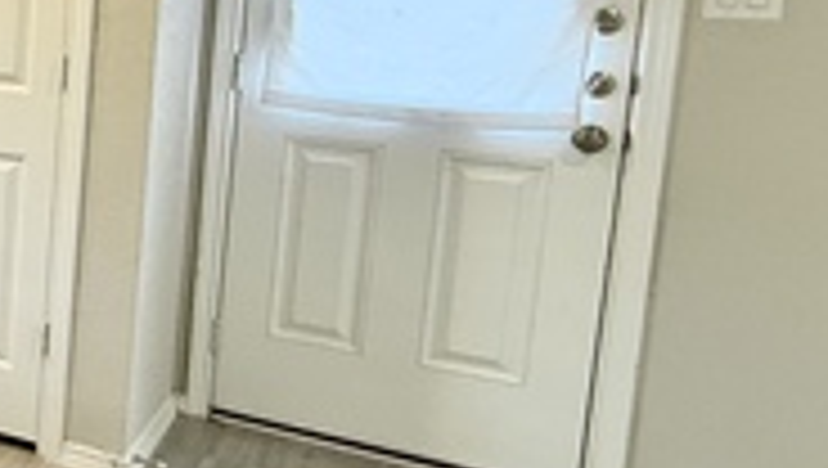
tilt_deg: -5.7
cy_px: 76
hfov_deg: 25.4
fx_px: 1165
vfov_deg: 22.3
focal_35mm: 53
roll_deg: -0.2
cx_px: -504
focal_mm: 2.22
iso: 320
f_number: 2.2
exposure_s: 1/120
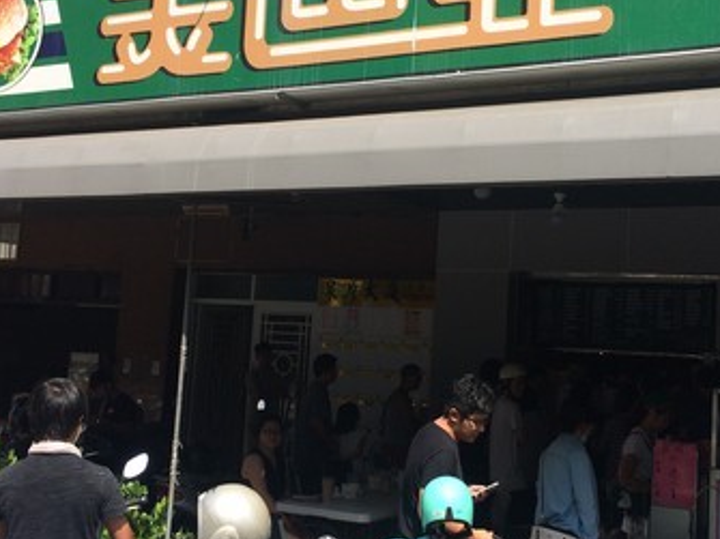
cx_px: 417
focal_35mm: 52
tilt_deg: +7.6
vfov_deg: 28.0
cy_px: 243
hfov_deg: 36.7
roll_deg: -3.8
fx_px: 1081
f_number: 2.2
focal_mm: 4.15
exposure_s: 1/1208
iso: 32
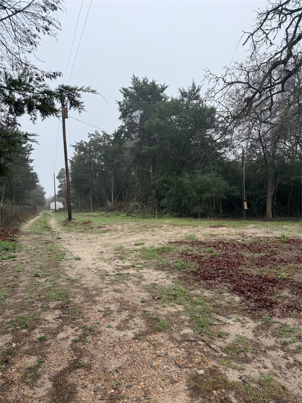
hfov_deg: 56.8
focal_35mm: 24
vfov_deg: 71.6
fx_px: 279
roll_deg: +1.2
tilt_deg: +1.0
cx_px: 151
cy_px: 202
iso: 80
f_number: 1.78
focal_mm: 6.76
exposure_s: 1/1230
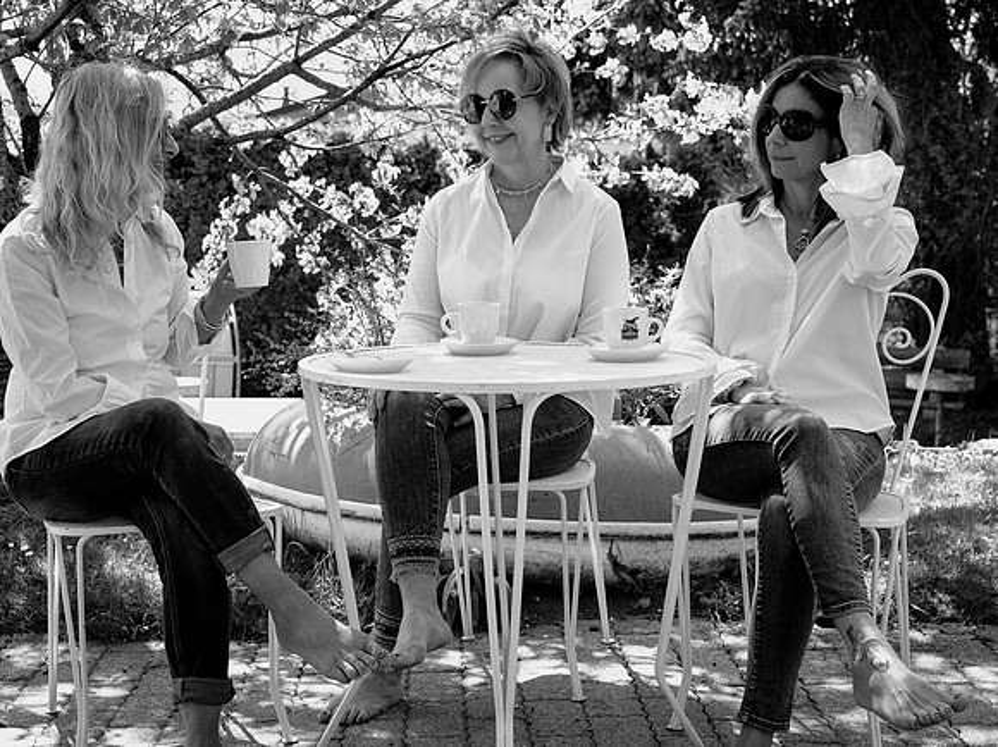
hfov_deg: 32.9
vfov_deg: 25.0
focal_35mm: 58
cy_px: 388
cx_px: 415
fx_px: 1684
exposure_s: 1/1250
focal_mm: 35
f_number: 4.5
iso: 400
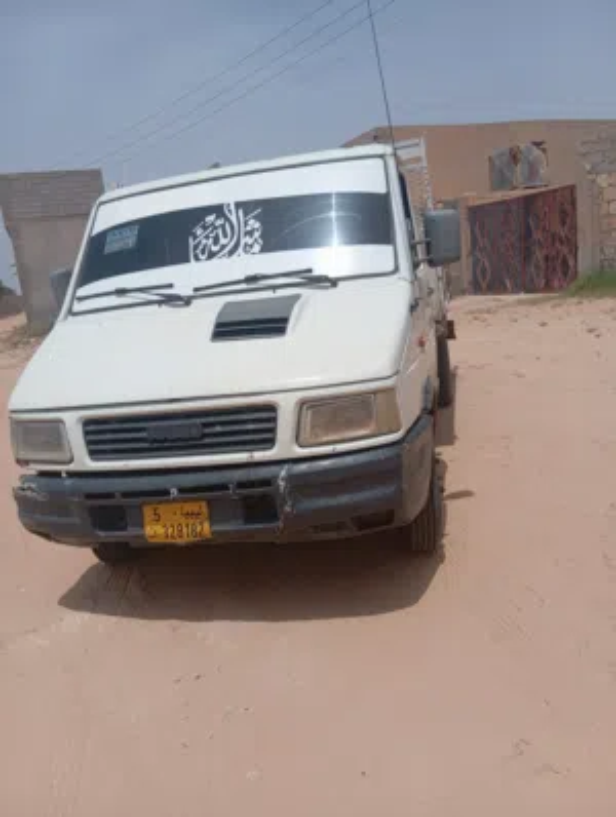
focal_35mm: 28
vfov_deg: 63.4
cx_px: 308
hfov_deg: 49.9
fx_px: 662
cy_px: 408
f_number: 1.8
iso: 57
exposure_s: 1/1667
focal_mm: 4.22
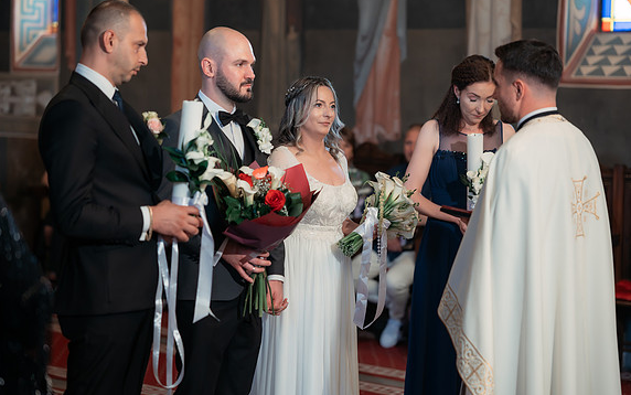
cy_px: 203
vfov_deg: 14.4
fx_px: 1566
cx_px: 307
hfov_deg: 22.8
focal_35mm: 91
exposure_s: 1/200
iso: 1600
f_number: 2.2
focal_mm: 85
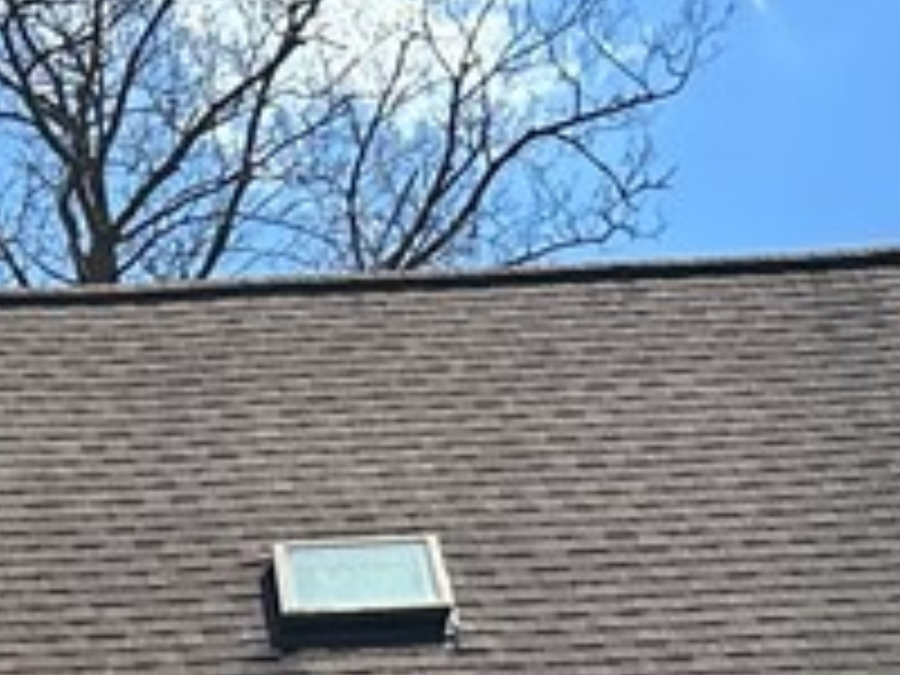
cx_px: 4
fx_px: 3198
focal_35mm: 123
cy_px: 1469
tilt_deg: +5.9
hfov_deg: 15.7
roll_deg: +2.9
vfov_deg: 10.7
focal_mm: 6.86
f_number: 1.78
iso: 80
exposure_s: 1/2525
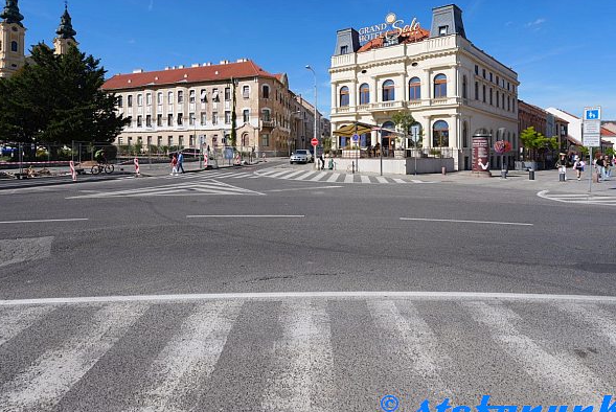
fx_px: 325
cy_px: 150
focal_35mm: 19
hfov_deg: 86.8
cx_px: 291
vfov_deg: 63.6
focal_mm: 14
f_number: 9
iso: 100
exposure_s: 1/320
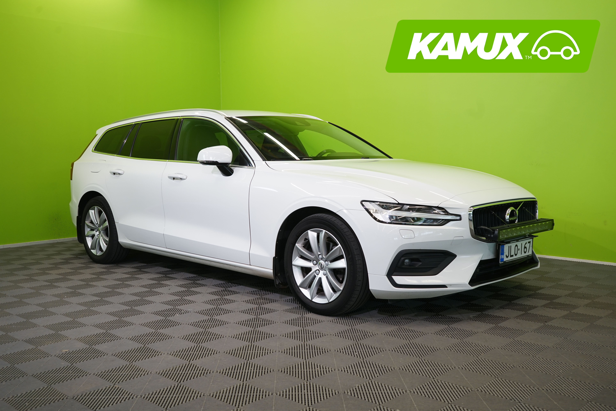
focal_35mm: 35
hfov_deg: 54.4
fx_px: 599
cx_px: 308
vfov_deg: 37.9
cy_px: 206
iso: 400
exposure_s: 1/40
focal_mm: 35
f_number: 6.3
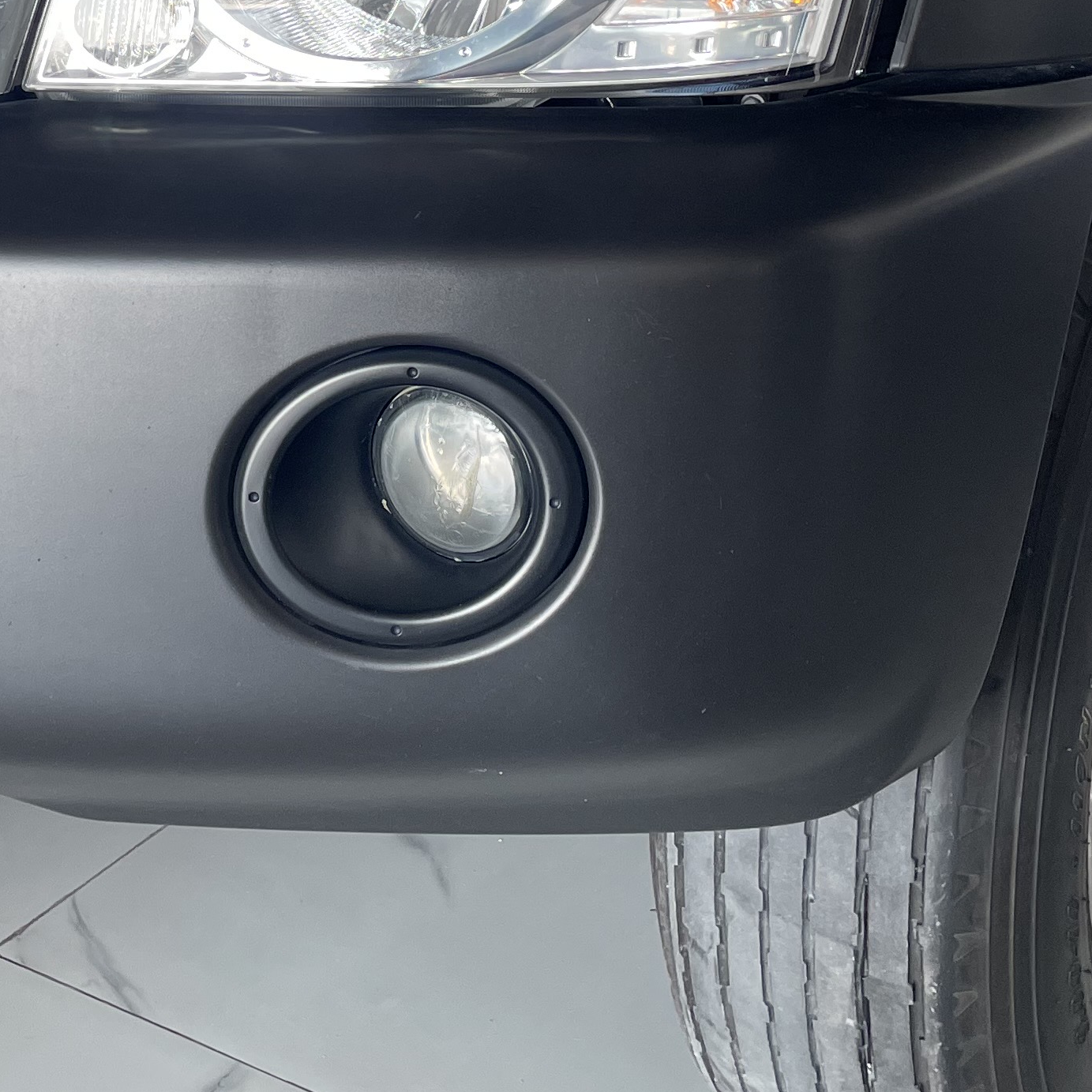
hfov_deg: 25.3
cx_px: 220
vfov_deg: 24.4
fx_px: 2391
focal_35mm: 67
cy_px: -28
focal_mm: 4.2
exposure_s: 1/121
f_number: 1.6
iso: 80
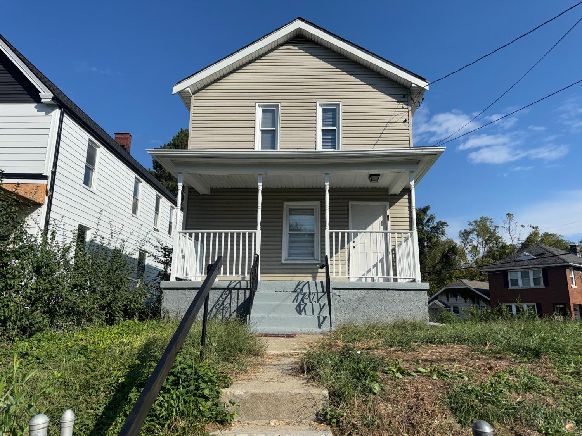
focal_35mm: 24
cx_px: 291
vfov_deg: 56.8
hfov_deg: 71.6
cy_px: 218
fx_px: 404
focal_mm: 6.76
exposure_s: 1/9009
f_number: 1.78
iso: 64
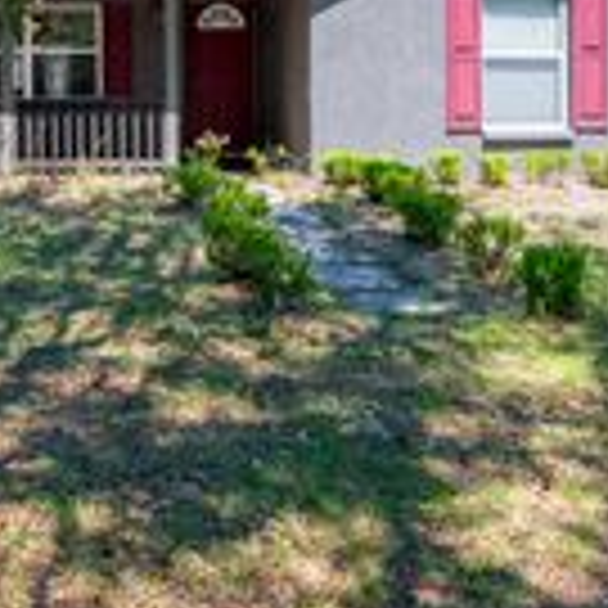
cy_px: 209
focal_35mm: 38
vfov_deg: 43.3
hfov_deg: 41.2
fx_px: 755
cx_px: 90
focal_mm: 14
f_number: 8
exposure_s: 1/2500
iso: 400
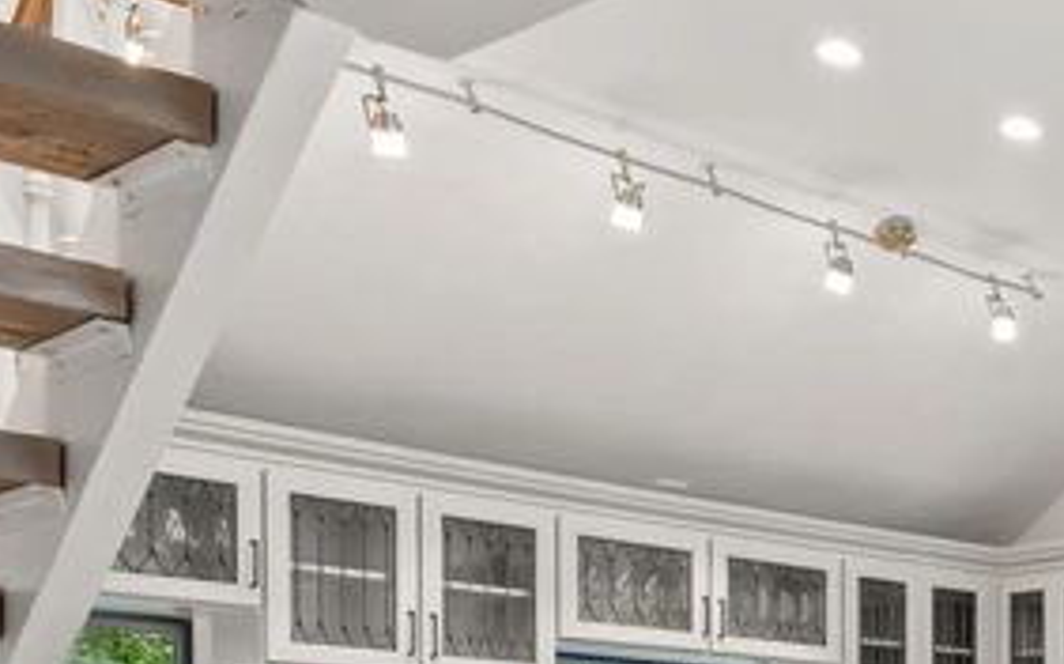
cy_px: 888
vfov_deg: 18.9
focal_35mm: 63
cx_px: 1592
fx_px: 1826
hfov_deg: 25.0
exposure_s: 1/4
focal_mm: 17
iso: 500
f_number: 7.1
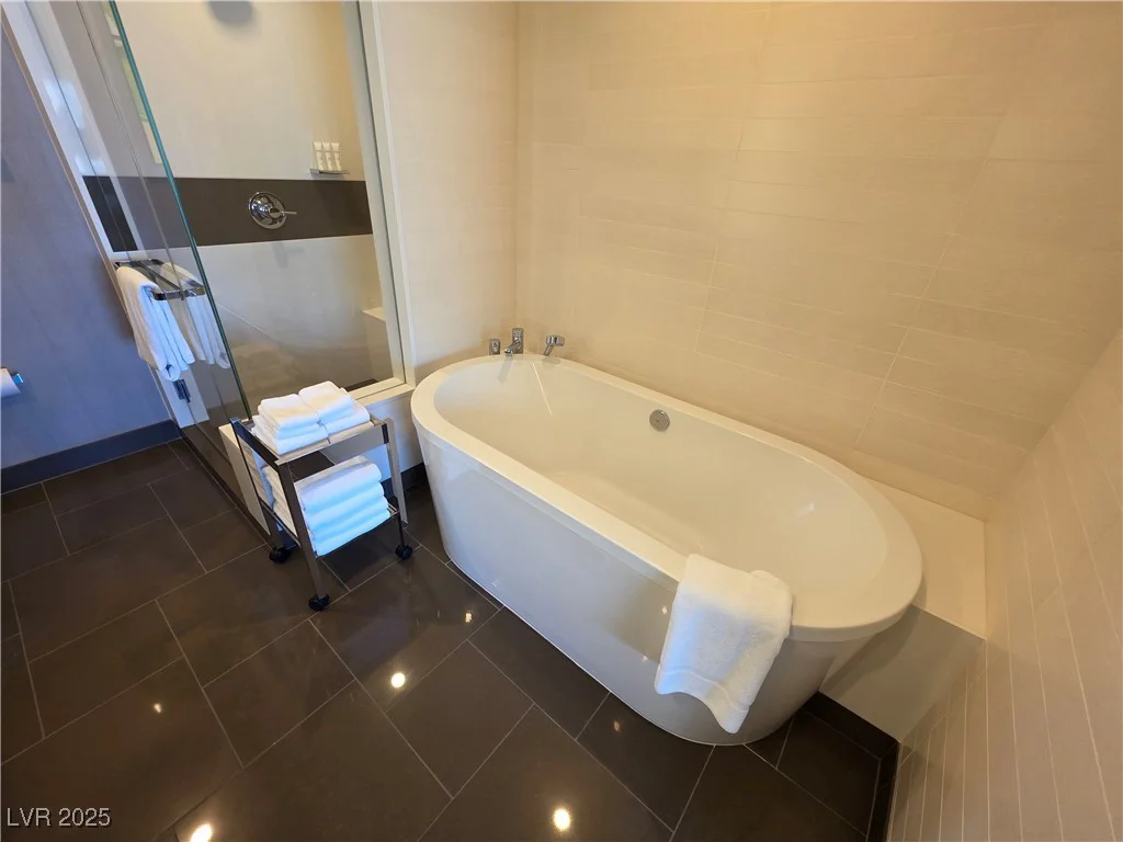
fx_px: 422
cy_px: 421
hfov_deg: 106.2
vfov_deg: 89.9
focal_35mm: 13
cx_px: 562
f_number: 1.9
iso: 200
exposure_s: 1/60
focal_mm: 2.2
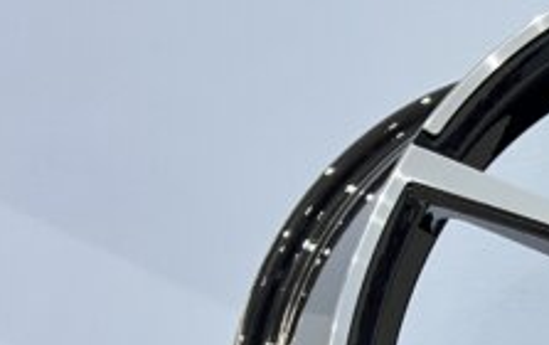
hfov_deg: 24.7
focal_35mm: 74
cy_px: 434
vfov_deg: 16.8
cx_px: 689
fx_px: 1109
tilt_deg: -3.9
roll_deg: +1.3
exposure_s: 1/25
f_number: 1.5
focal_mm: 5.7
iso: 800
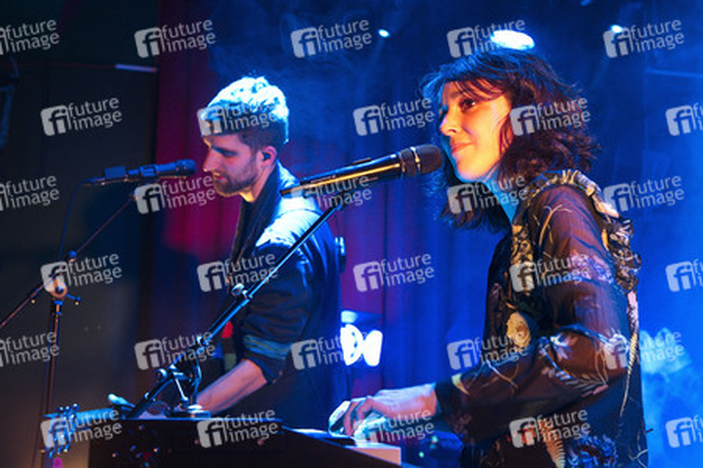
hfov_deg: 39.6
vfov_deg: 27.0
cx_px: 352
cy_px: 234
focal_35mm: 50
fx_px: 976
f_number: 4.5
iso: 3200
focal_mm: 50
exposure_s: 1/125
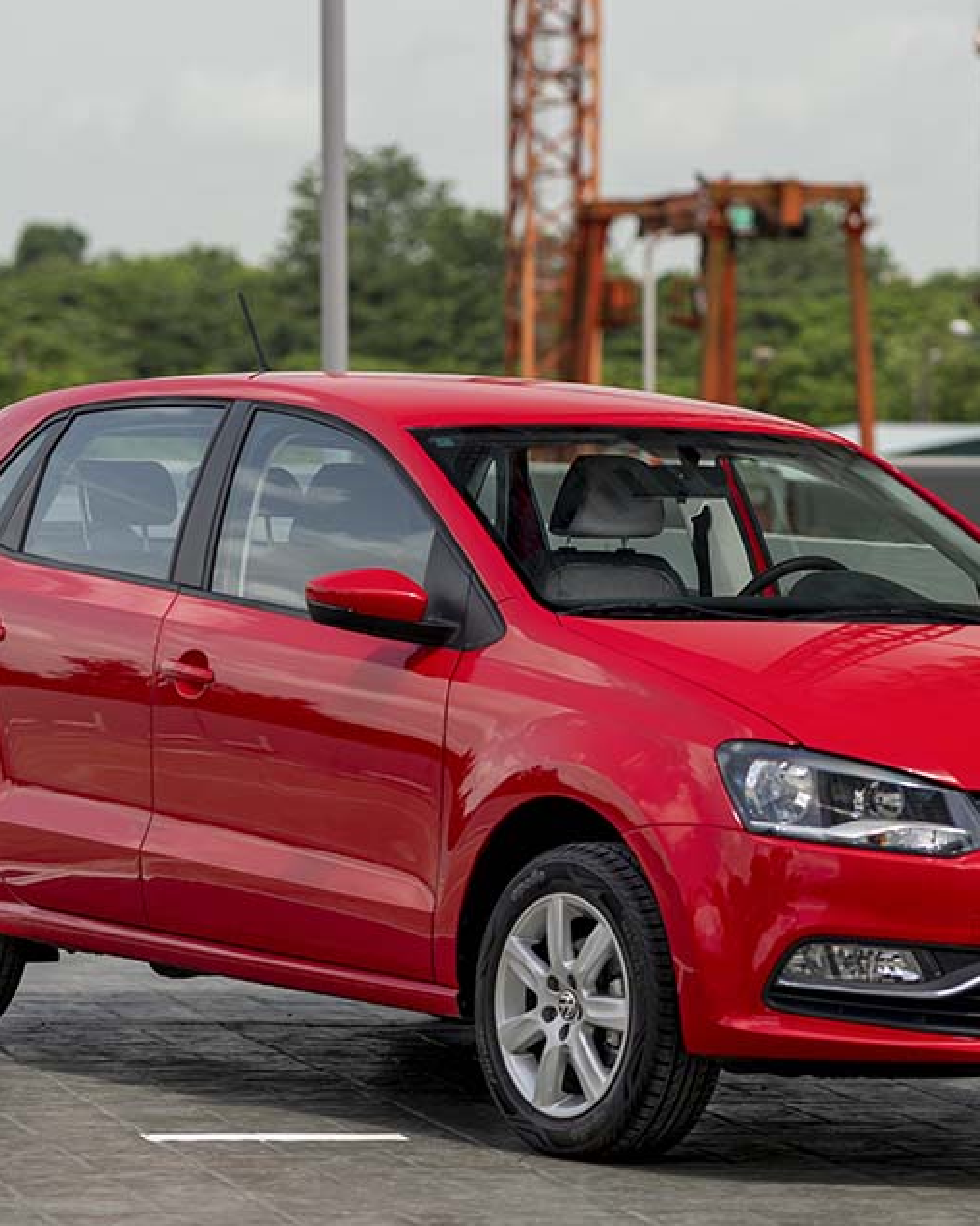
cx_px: 644
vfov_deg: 12.9
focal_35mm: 149
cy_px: 612
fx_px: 5402
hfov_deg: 10.4
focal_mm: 105
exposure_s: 1/250
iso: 40
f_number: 3.2
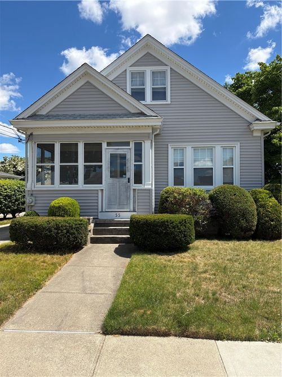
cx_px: 141
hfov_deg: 53.0
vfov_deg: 67.3
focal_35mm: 26
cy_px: 188
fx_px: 283
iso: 50
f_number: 1.6
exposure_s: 1/2865
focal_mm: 5.96
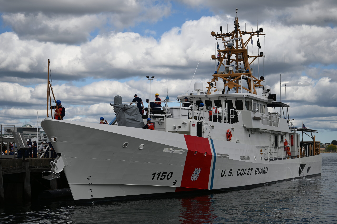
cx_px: 168
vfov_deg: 19.4
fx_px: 655
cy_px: 112
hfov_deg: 28.9
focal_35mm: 70
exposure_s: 1/4000
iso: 100
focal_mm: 70
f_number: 2.8
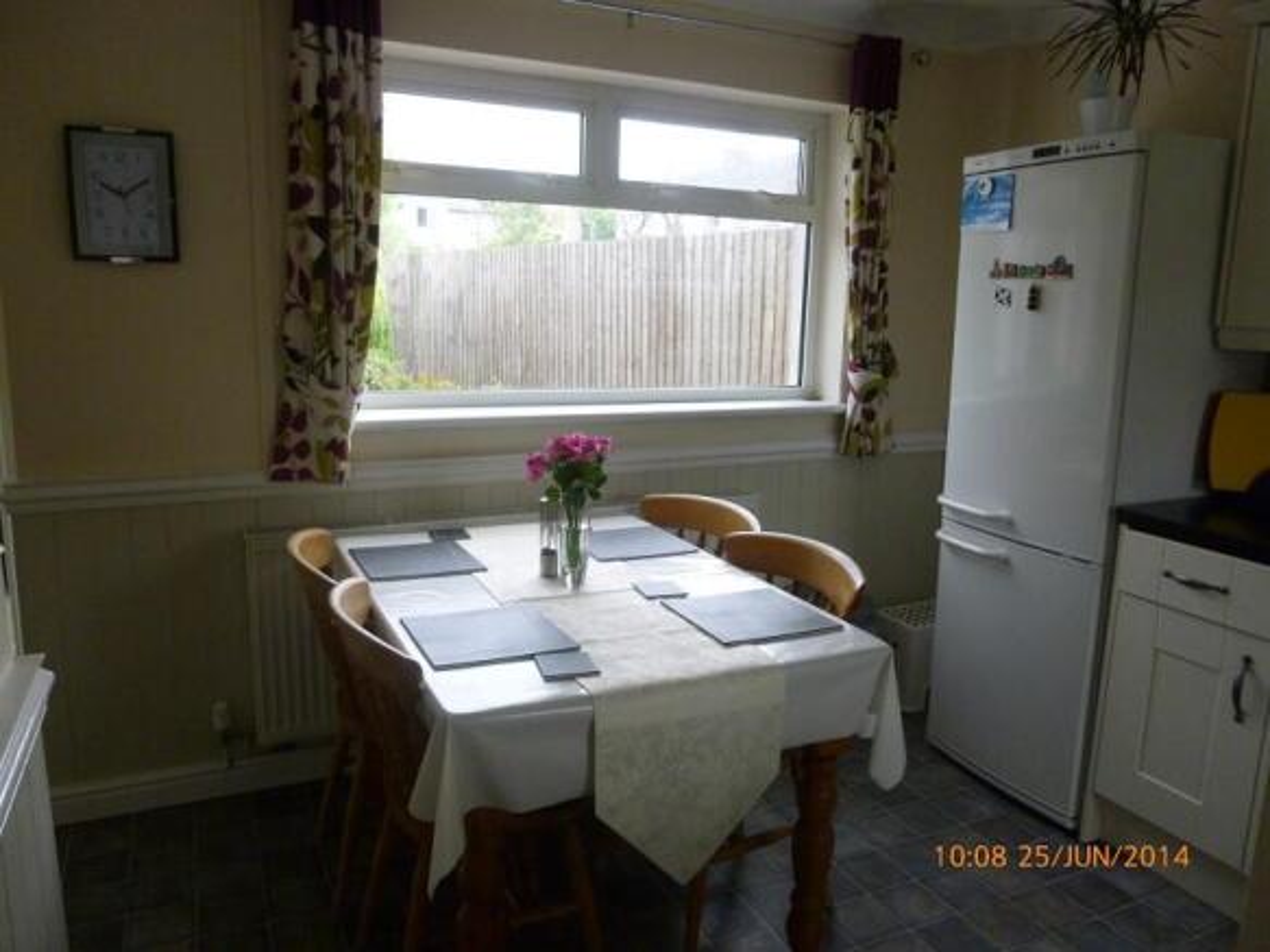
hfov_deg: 69.4
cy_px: 476
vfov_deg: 54.9
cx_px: 635
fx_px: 917
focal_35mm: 25
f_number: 3.1
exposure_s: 1/320
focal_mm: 4.5
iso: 400
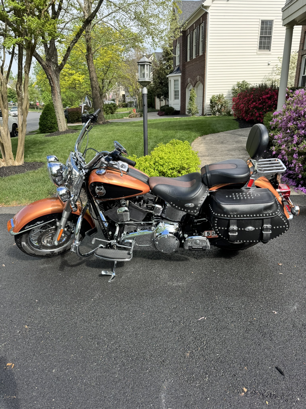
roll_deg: +1.9
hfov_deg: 56.8
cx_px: 153
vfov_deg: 71.6
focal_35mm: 24
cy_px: 204
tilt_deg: -20.9
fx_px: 283
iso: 80
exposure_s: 1/995
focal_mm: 6.76
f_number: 1.78
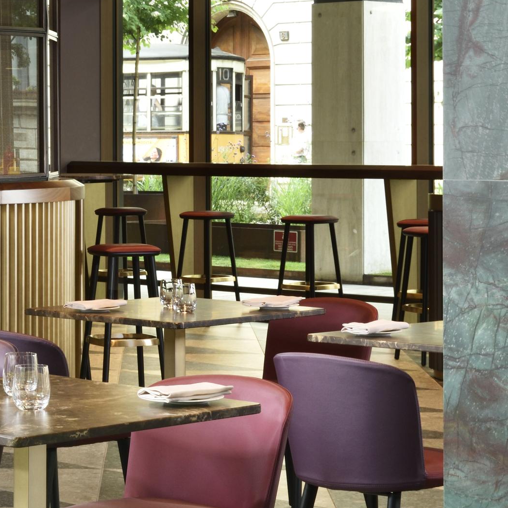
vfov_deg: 13.6
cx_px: 85
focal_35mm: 128
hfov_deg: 13.5
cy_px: 117
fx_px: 2125
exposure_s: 1/200
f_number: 11
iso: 200
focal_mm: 35
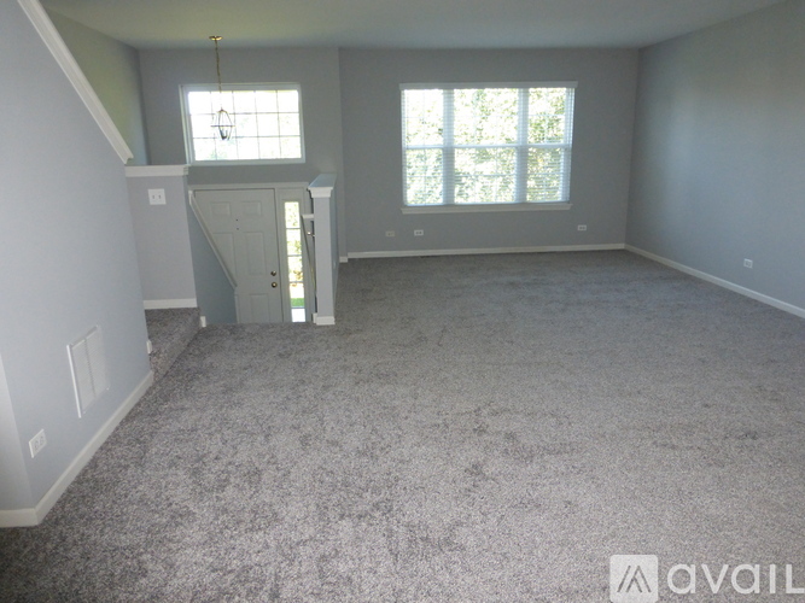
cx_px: 402
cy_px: 302
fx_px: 581
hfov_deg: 69.4
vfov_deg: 54.9
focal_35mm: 25
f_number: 3.3
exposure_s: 1/60
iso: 320
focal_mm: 4.3
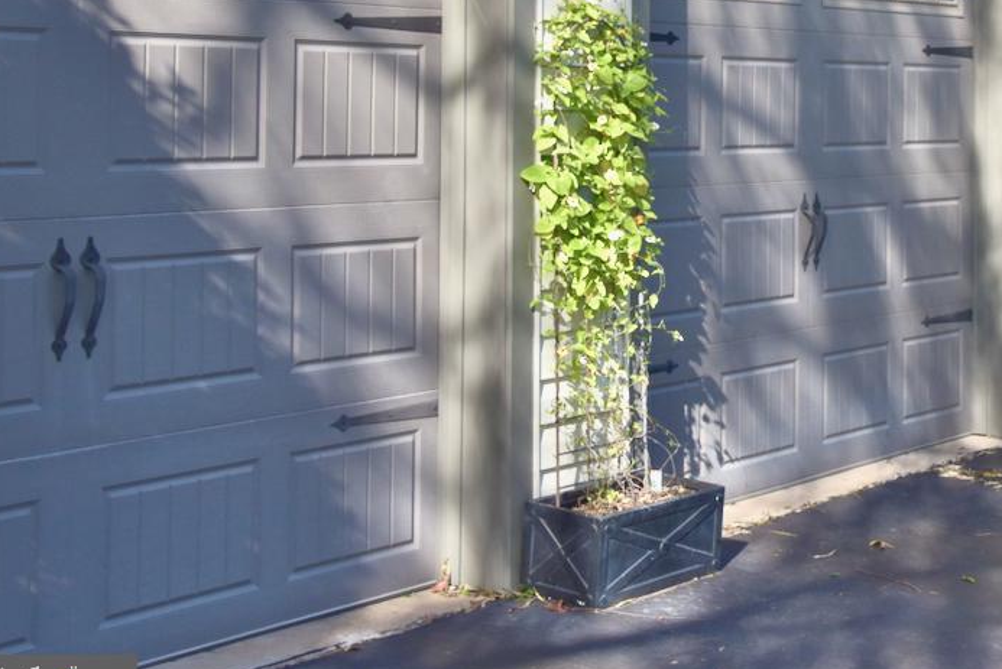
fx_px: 2005
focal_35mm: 72
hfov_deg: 27.3
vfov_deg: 18.7
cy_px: 103
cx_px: 863
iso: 400
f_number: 10
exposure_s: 1/400
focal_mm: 26
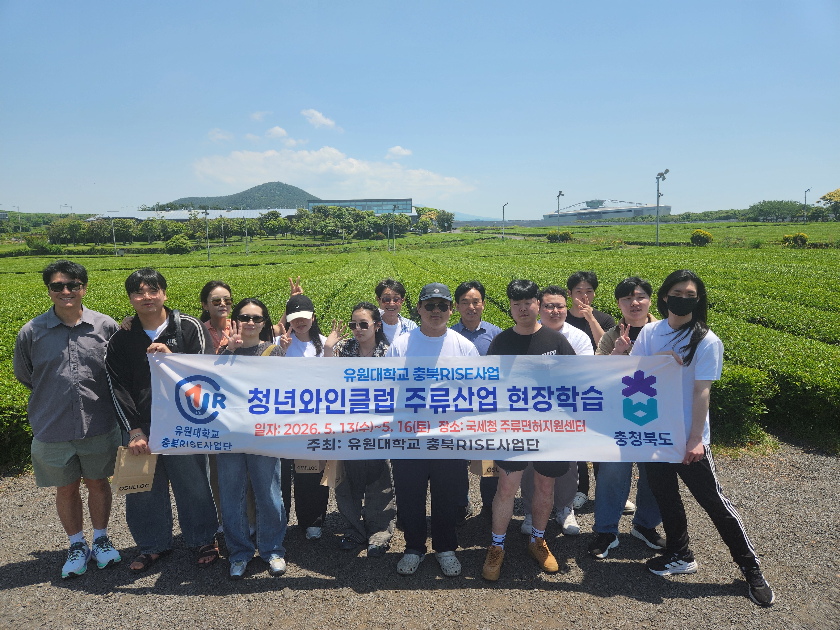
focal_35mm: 23
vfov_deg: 58.9
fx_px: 558
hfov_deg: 73.9
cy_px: 315
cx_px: 420
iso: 20
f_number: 1.8
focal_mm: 5.4
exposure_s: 1/1677
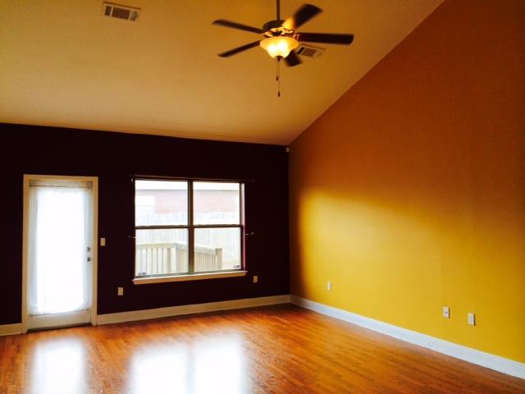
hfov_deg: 60.0
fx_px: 455
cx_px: 262
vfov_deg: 46.8
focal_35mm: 30
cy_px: 197
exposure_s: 1/120
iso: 50
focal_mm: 4.12
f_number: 2.2
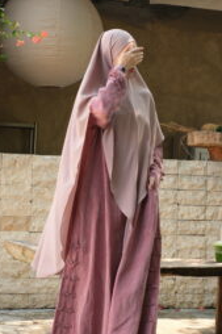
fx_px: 871
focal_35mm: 94
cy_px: 179
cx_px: 147
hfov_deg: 14.5
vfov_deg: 21.7
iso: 500
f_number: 5
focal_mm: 35
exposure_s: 1/250
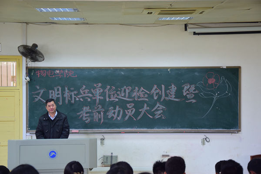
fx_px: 674
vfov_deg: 14.7
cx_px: 130
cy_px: 87
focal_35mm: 93
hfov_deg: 21.9
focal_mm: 62
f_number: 5.3
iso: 800
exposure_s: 1/25
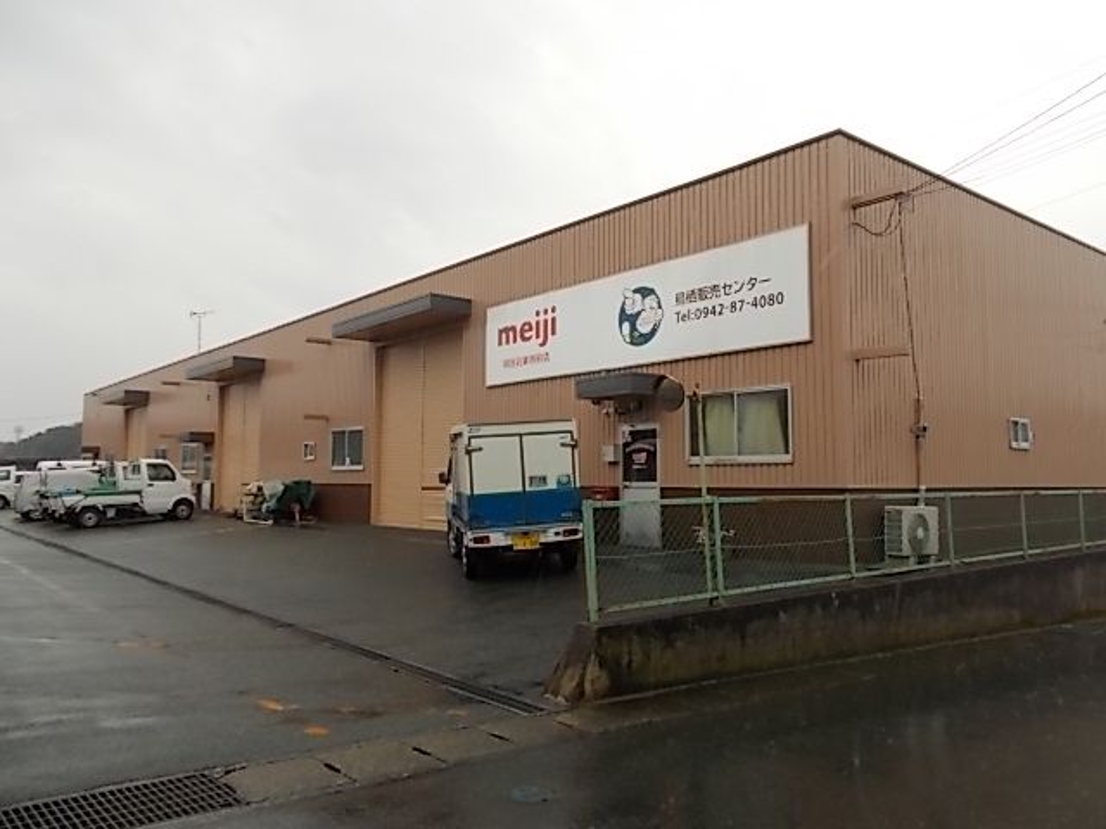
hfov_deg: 67.3
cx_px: 553
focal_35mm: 26
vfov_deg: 53.1
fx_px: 831
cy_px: 414
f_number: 3.2
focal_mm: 4.6
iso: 80
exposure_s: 1/200
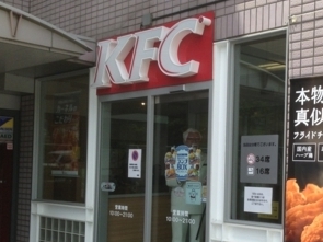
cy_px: 155
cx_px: 243
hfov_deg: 33.7
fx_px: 522
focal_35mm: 56
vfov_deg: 26.0
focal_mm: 4.13
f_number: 2.4
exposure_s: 1/847
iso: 50
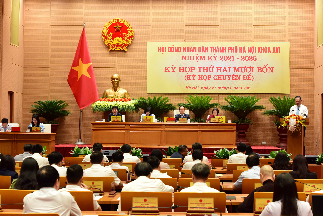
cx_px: 162
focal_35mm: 70
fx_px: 628
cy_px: 108
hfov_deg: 28.8
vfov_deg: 19.5
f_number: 6.3
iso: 2000
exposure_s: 1/60
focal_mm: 70
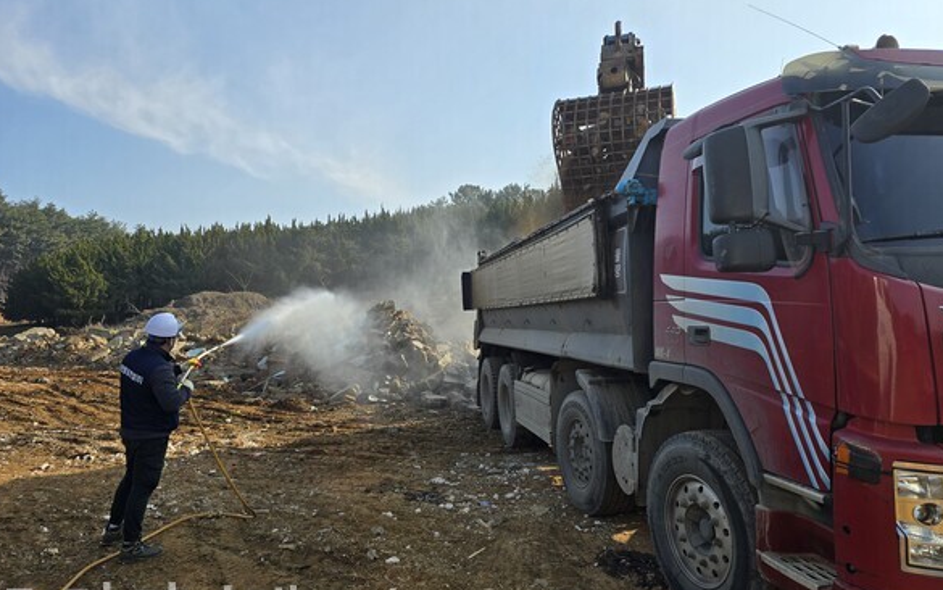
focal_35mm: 25
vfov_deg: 49.3
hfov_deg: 72.5
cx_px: 466
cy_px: 300
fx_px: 643
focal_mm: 6.3
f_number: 1.7
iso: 12
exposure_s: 1/820
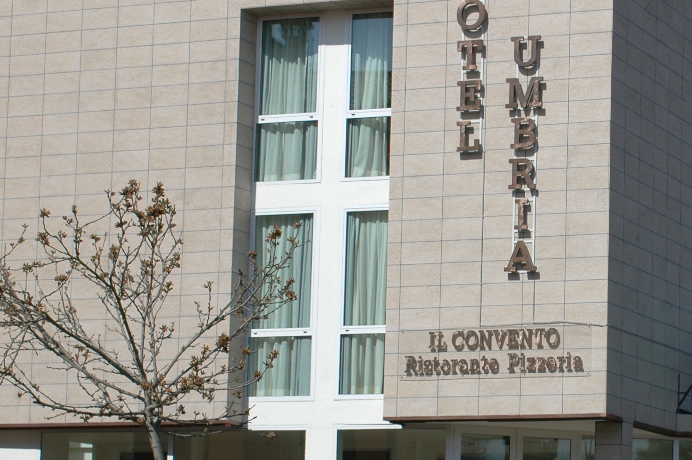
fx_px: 2631
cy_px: 284
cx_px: 607
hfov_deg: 14.8
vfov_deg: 10.0
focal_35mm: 137
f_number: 10
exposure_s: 1/500
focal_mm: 45
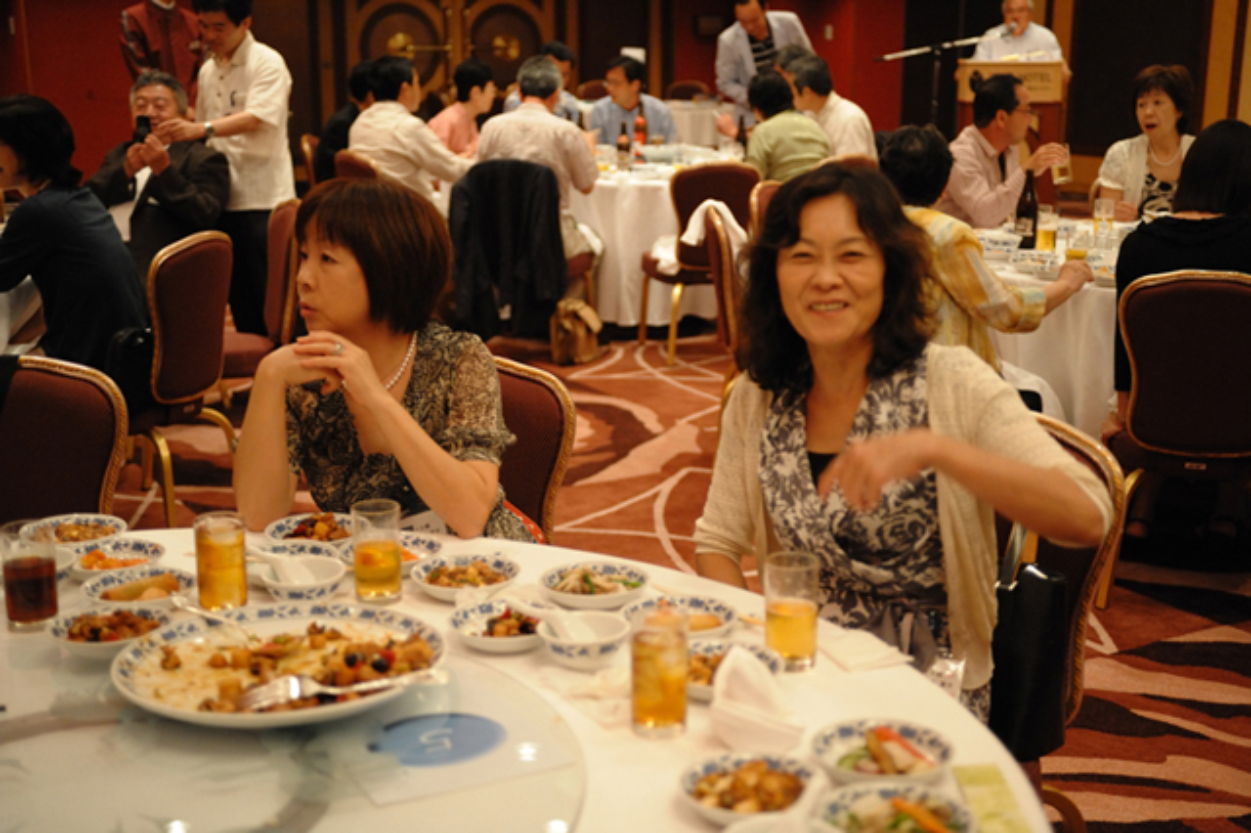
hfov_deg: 39.6
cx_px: 626
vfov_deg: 27.0
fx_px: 1737
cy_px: 416
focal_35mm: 50
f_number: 2.8
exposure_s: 1/125
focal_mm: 50
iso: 4000
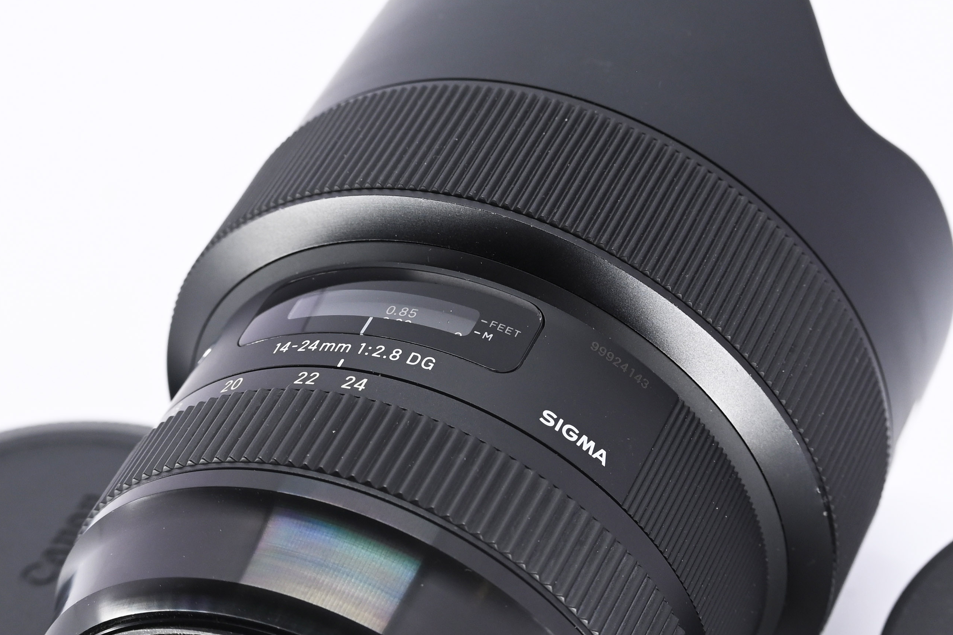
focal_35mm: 124
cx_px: 529
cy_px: 333
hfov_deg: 16.5
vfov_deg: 11.1
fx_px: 3282
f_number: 9
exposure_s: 1/125
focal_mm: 54
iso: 500
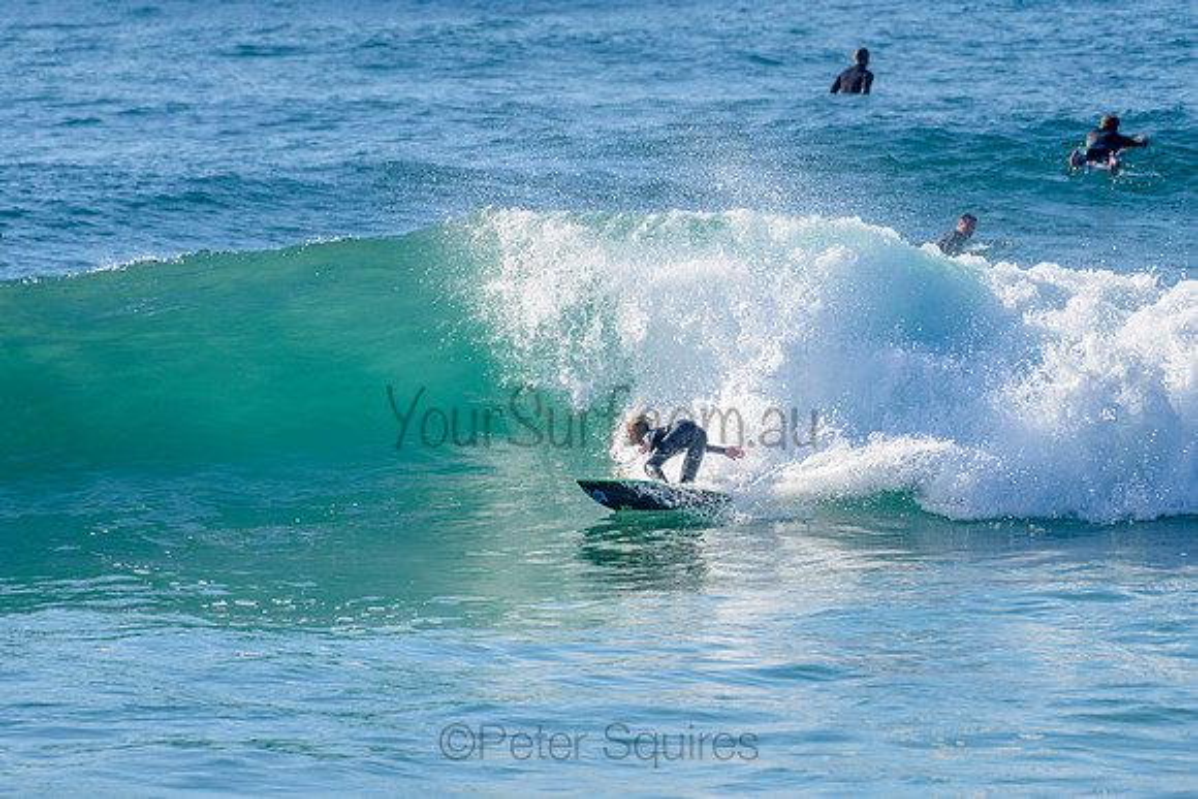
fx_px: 20410
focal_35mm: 613
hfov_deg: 3.4
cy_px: 400
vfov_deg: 2.2
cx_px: 599
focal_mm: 500
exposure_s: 1/2000
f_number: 5.6
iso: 180
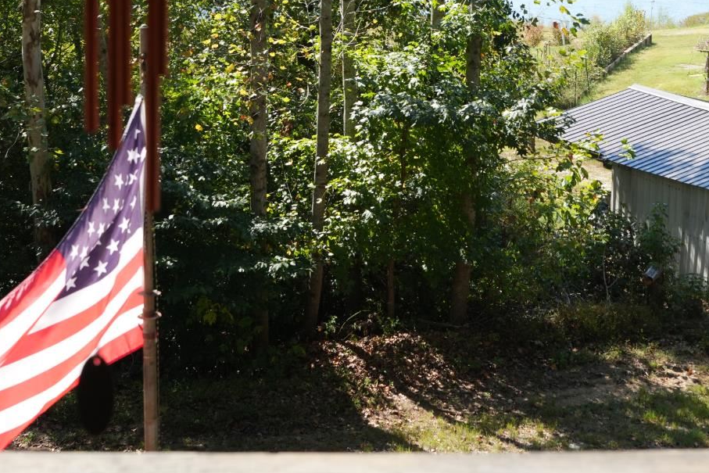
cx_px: 443
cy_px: 11
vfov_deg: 16.9
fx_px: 1556
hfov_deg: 25.6
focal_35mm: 79
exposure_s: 1/1000
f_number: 6.3
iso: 640
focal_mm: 35
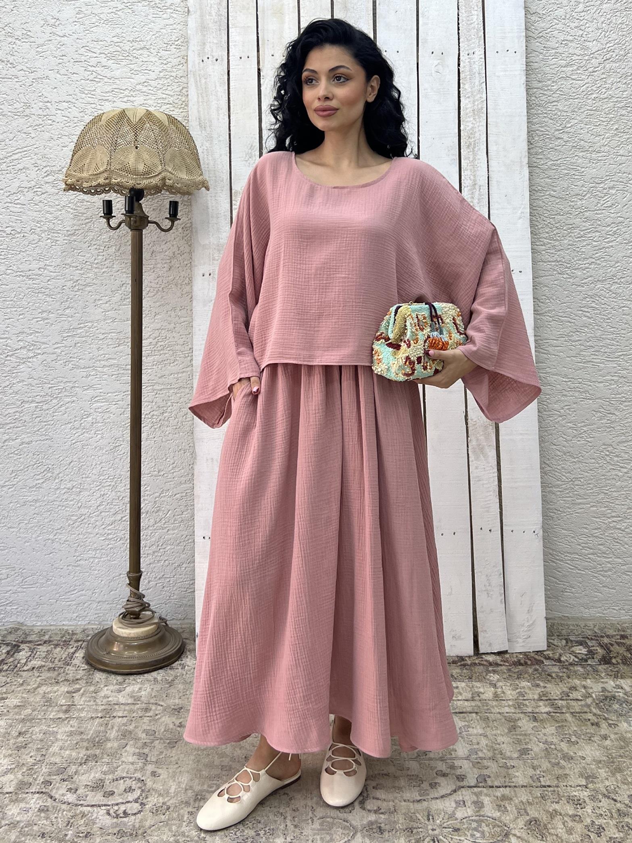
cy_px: 422
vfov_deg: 67.3
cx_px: 316
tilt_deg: -2.6
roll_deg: +0.2
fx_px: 633
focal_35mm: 26
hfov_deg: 53.1
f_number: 1.5
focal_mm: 5.7
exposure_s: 1/424
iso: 50
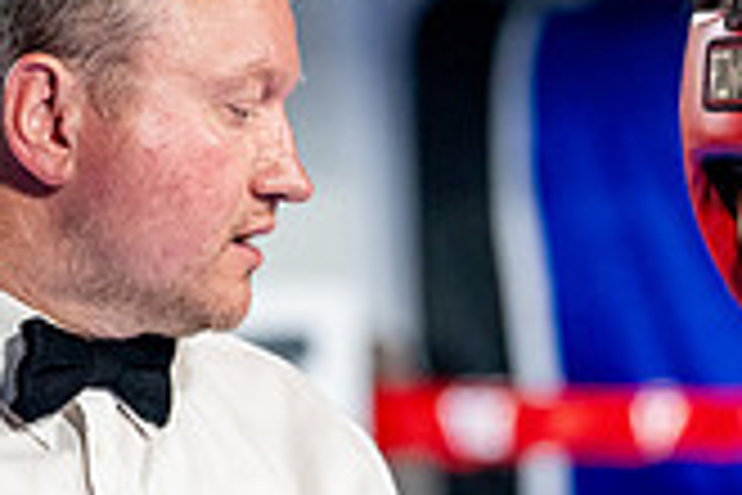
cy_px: 731
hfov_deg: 6.4
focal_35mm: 323
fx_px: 6657
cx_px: 679
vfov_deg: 4.2
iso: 4000
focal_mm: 92
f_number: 2
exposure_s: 1/800
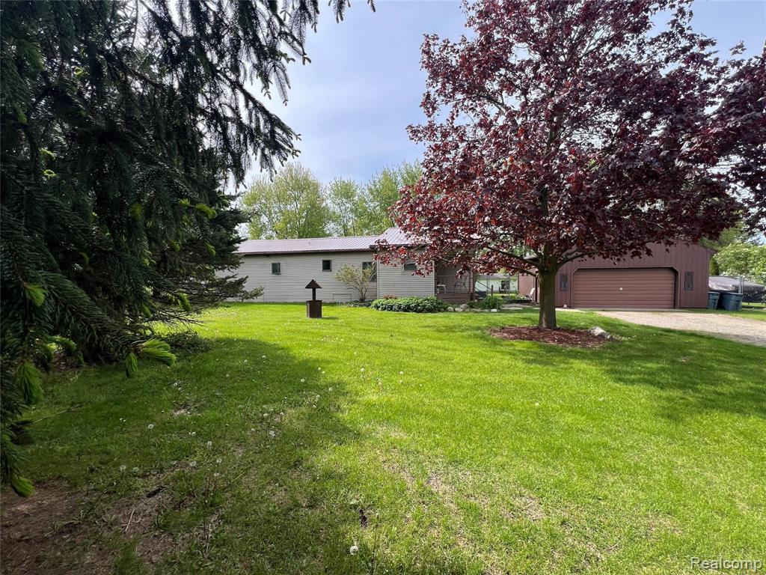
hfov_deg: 106.2
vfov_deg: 89.9
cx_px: 383
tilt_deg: -2.3
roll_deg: +0.9
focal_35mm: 13
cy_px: 288
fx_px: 288
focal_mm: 1.57
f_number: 1.8
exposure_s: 1/1143
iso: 32
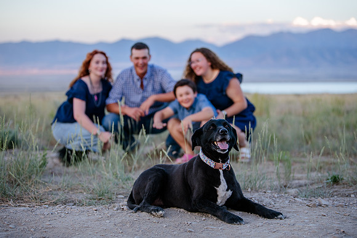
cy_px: 115
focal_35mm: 74
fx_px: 737
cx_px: 178
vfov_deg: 18.4
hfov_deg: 27.2
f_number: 2.8
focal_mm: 70
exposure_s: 1/200
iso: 200
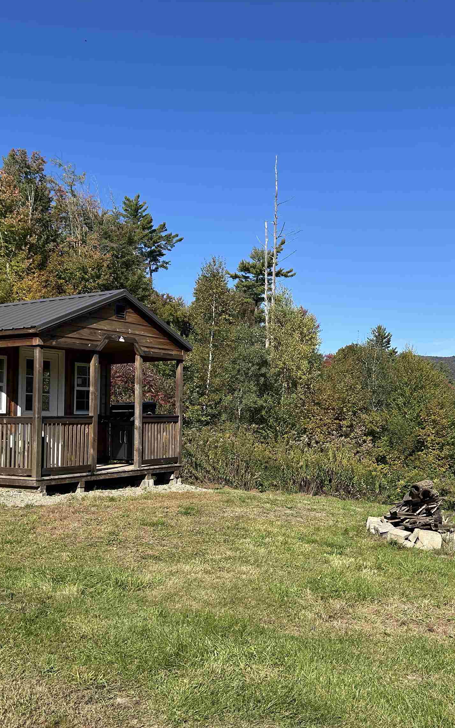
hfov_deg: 34.4
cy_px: 364
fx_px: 734
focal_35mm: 37
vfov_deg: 52.7
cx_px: 255
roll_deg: +2.3
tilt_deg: +4.6
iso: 50
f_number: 1.5
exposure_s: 1/3460
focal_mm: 5.7
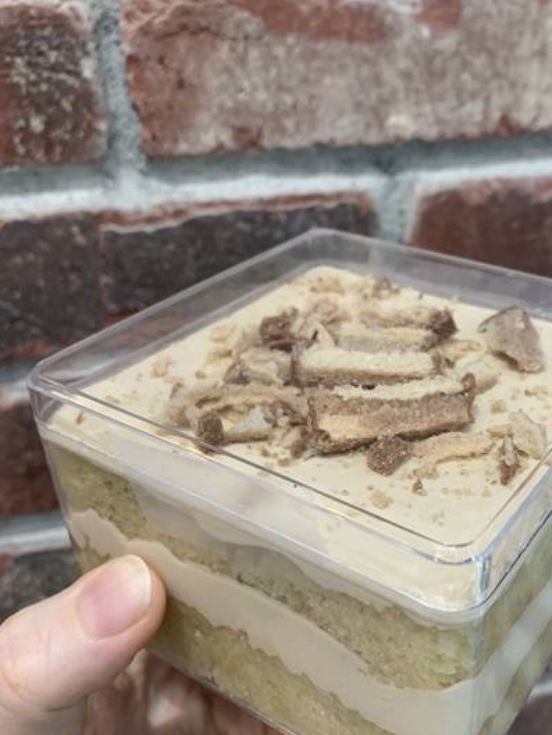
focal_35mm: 36
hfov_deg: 39.3
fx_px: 765
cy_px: 418
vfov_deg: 51.2
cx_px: 355
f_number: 1.8
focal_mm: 4.25
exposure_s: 1/60
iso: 100
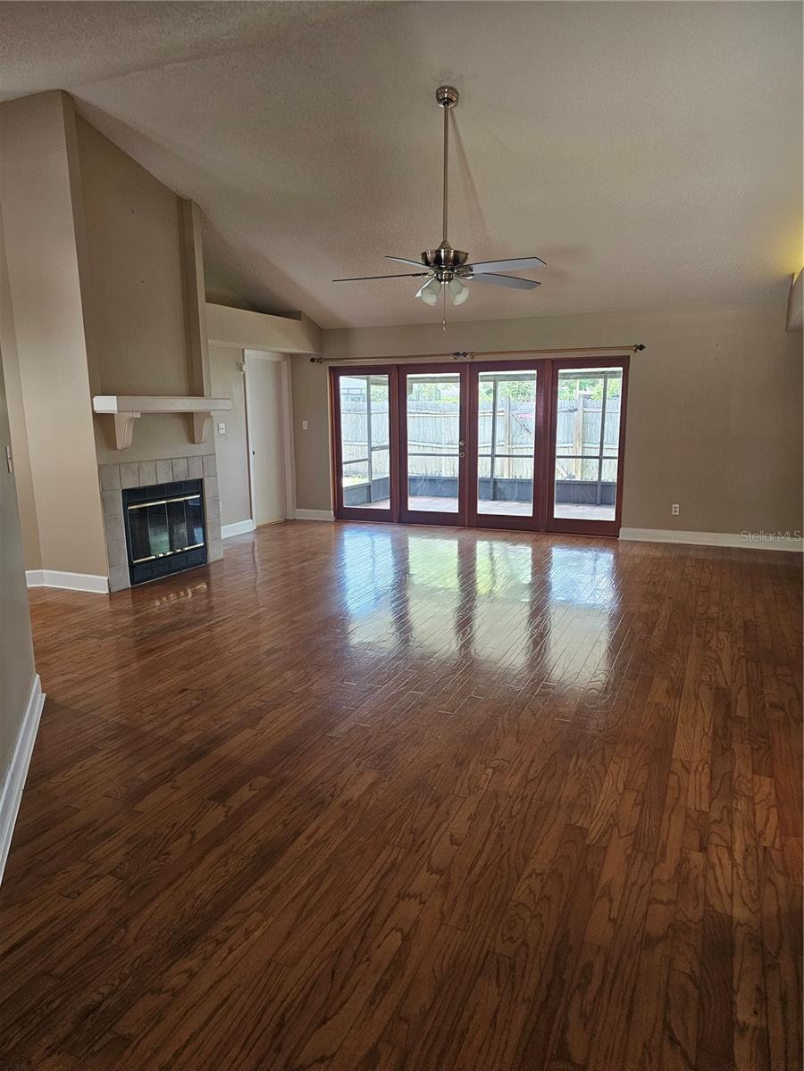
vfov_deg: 73.9
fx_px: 712
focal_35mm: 23
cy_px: 536
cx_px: 402
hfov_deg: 58.9
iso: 320
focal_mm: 6.3
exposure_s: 1/120
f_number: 1.7
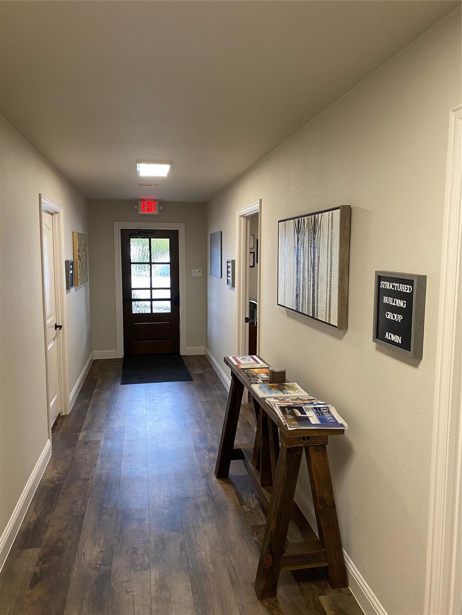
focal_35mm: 26
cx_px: 231
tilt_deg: -7.4
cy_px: 308
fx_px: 463
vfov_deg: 67.3
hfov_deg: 53.1
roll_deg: +0.6
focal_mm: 4.25
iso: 160
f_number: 1.8
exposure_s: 1/60
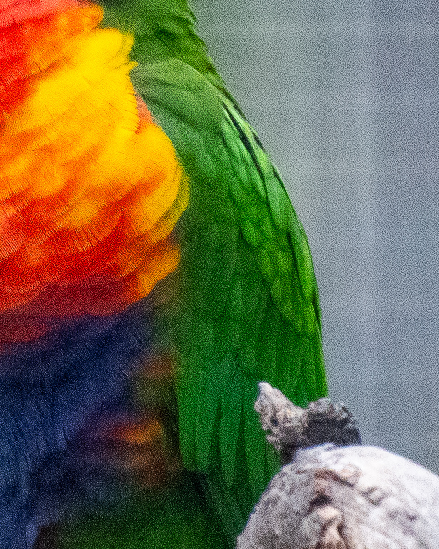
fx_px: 34484
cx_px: -270
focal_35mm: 2123
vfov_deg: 0.9
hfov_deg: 0.7
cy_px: 186
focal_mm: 300
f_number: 6.3
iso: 5000
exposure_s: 1/500
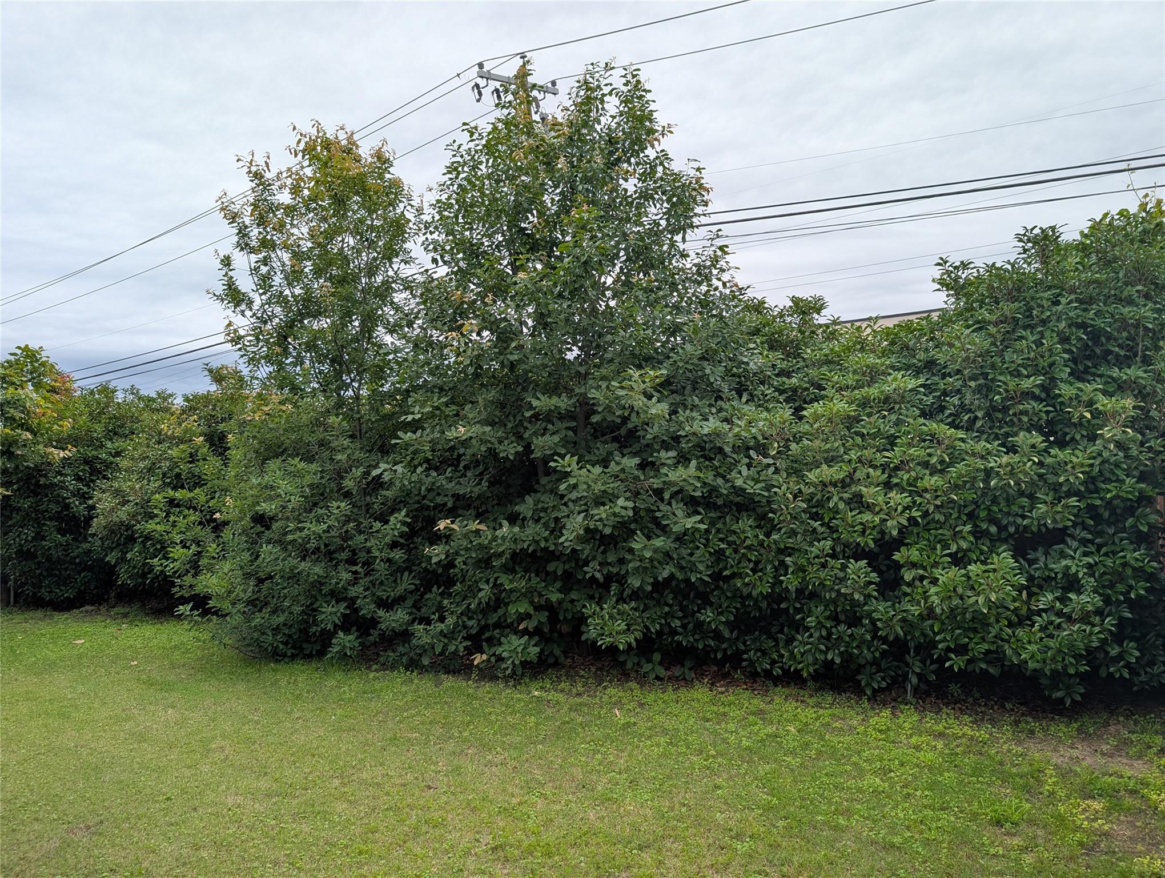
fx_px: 809
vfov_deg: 56.9
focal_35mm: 24
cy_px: 439
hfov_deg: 71.5
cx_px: 582
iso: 22
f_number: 1.68
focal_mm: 6.9
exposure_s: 1/247
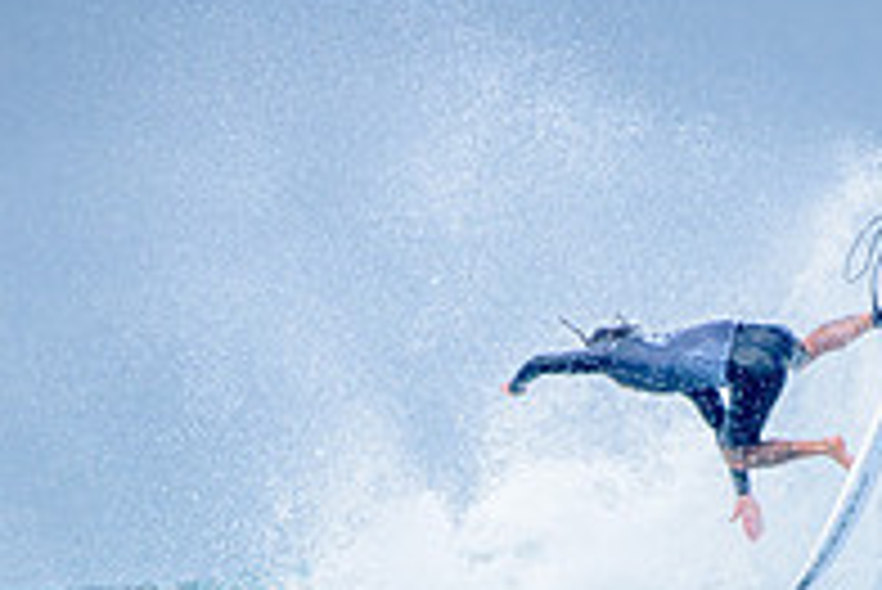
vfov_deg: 0.9
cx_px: 616
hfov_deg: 1.4
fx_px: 36261
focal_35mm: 1479
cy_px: 637
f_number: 5.6
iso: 400
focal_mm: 500
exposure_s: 1/2000
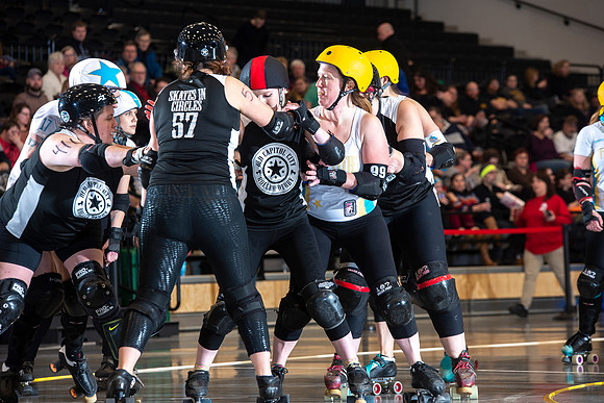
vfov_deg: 8.6
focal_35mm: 160
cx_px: 302
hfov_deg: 12.8
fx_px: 2685
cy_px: 202
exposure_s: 1/160
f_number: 5.6
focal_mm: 160
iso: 500
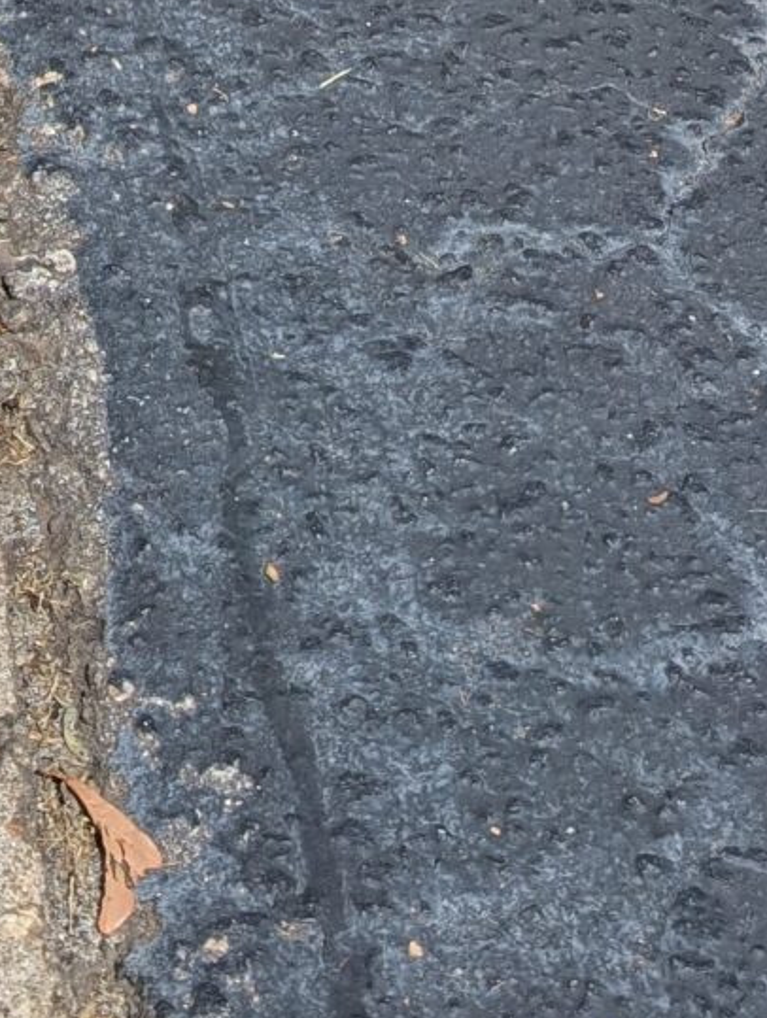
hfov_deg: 12.8
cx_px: -96
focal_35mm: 114
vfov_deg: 14.5
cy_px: -984
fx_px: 3359
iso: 21
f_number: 1.68
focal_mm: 6.9
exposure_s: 1/3534
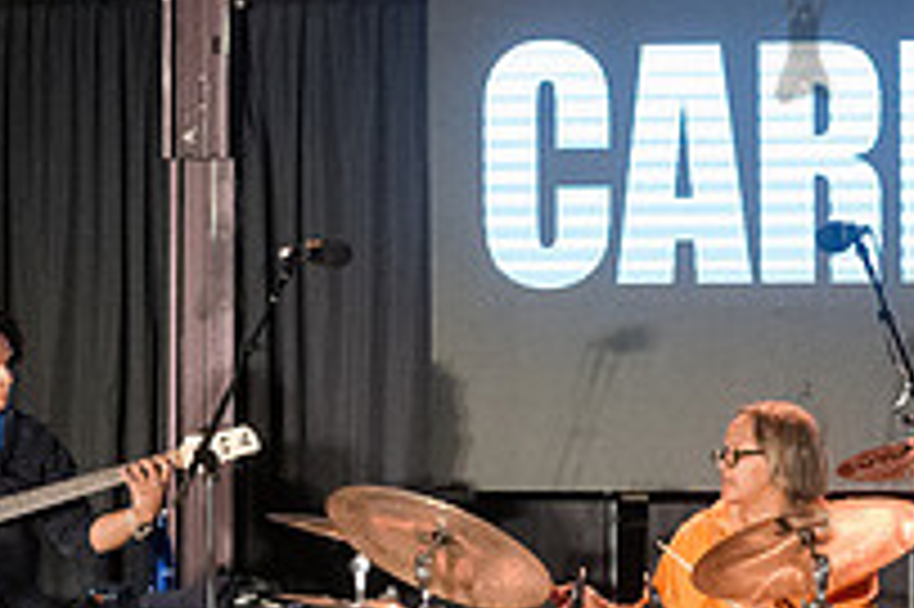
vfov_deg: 4.0
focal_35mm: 344
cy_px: 627
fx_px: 8726
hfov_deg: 6.0
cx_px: 732
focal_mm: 100
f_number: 4.5
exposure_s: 1/640
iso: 6400
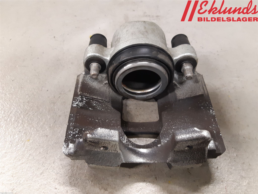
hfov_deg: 67.3
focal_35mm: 26
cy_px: 97
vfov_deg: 53.1
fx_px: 194
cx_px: 129
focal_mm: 3.93
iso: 200
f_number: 1.7
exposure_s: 1/33
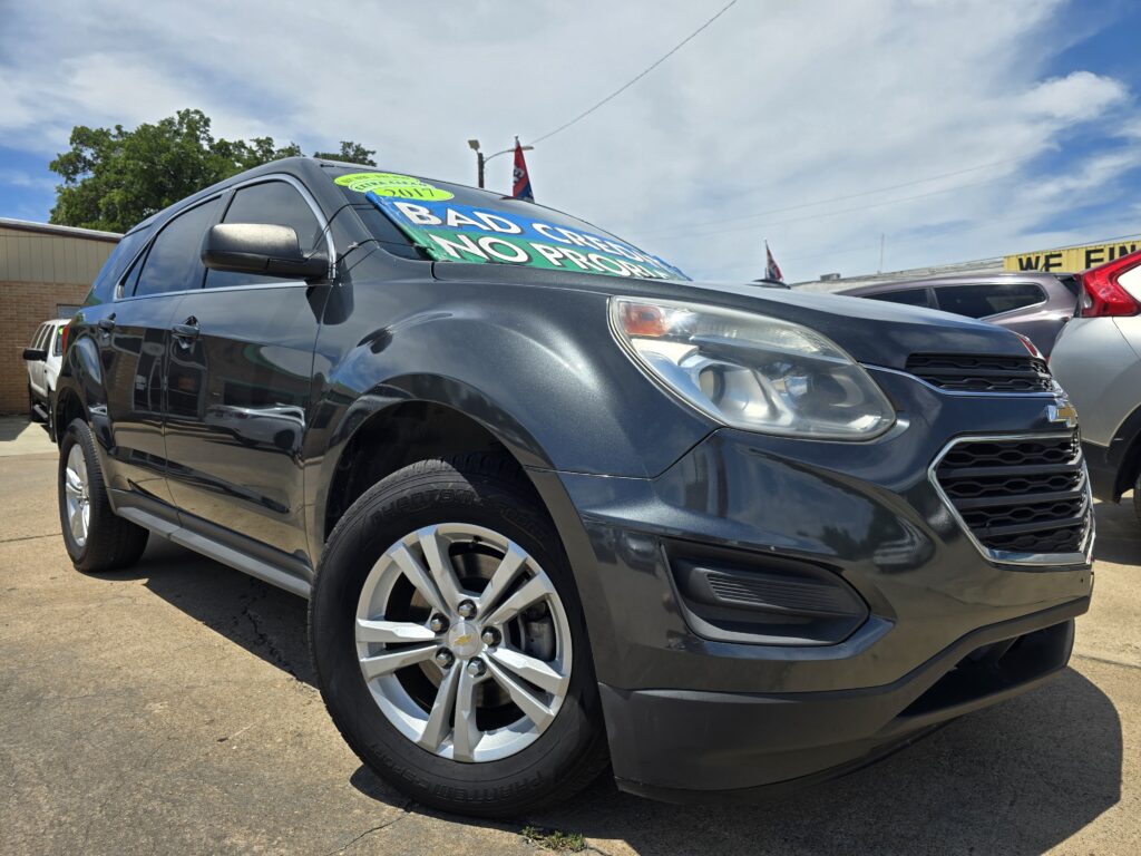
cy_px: 428
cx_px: 570
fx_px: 758
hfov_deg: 73.9
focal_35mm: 23
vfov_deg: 58.9
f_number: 1.7
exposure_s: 1/989
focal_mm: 6.3
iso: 12
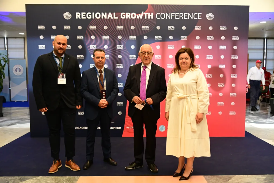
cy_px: 92
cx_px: 137
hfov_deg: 60.3
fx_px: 236
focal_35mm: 31
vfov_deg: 42.3
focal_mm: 31
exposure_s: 1/320
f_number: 4
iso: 3200
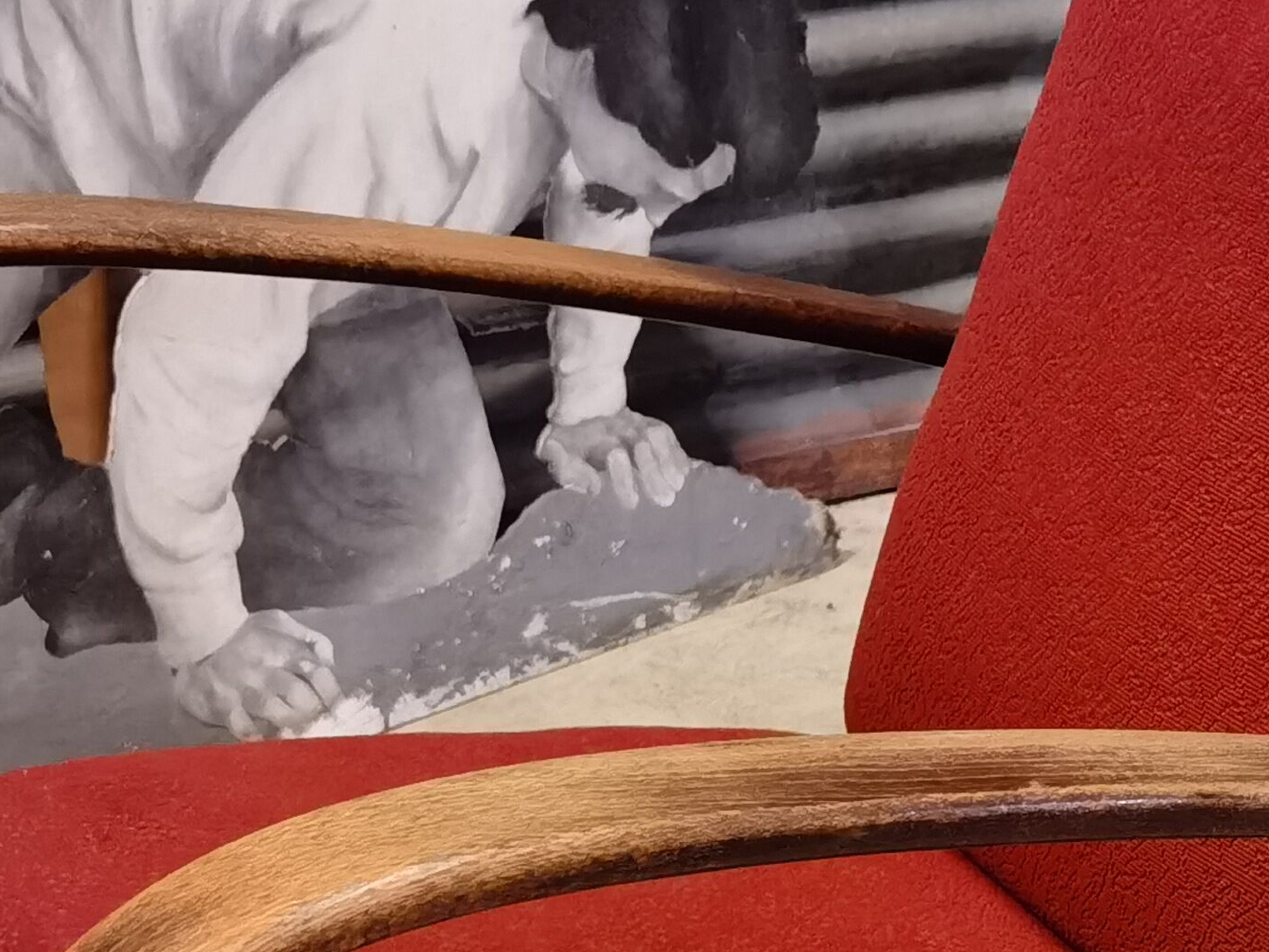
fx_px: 3337
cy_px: 1017
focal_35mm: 91
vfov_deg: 15.8
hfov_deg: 20.8
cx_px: 1256
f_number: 1.9
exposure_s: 1/20
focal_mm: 6.71
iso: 1000
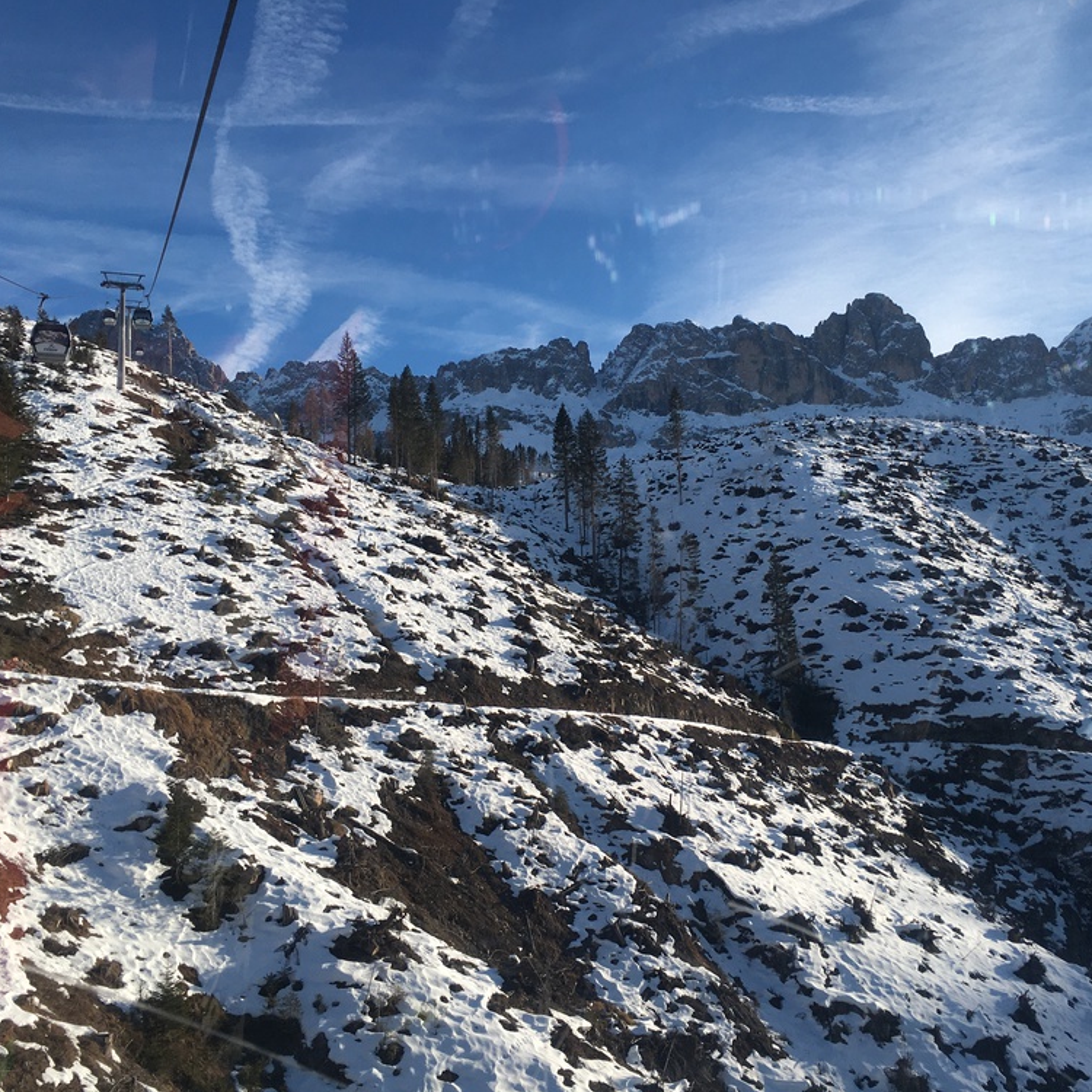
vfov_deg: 47.2
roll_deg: +1.3
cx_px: 591
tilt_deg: +12.1
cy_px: 534
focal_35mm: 35
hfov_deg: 47.2
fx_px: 1249
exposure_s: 1/874
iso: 25
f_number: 2.2
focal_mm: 4.15
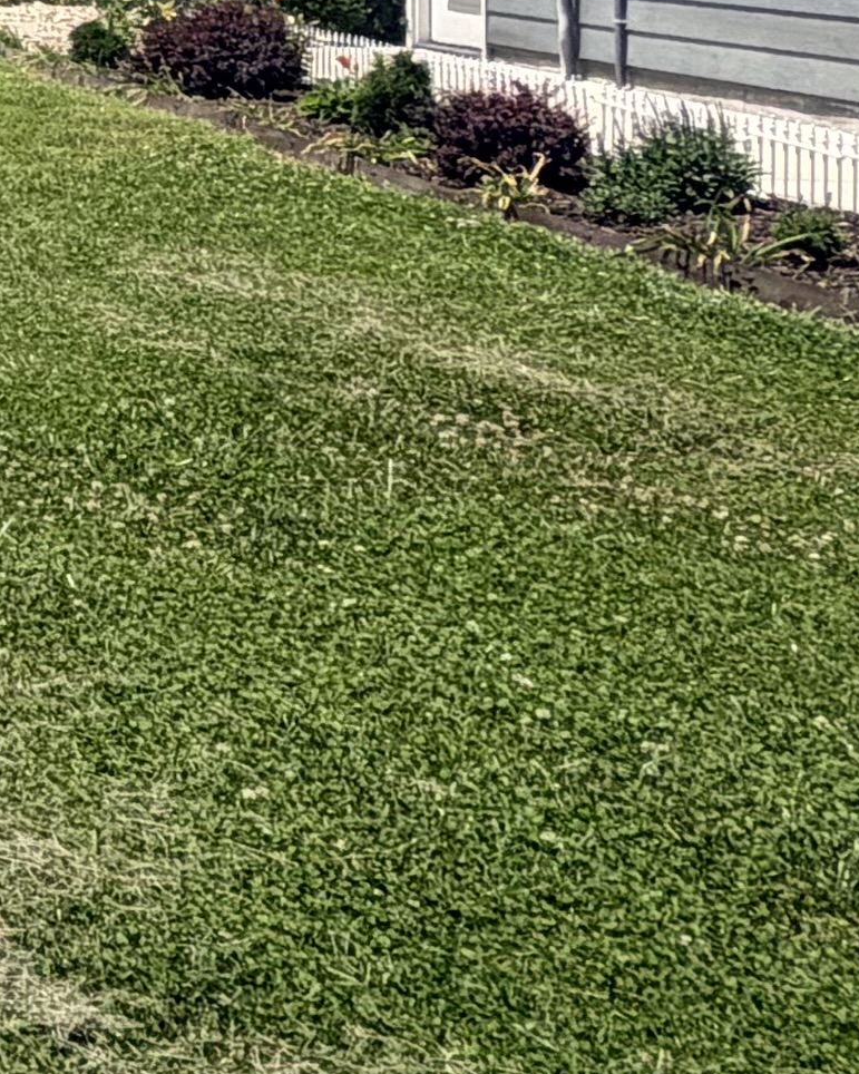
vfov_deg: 22.0
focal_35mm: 81
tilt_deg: -0.3
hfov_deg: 13.3
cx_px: -1277
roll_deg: +0.2
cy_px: -162
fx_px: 2574
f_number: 2.2
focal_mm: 2.22
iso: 20
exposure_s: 1/876
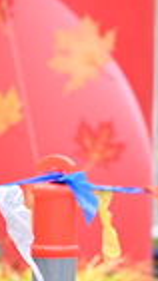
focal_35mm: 287
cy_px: 112
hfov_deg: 4.2
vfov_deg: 7.5
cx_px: 237
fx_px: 2144
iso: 1250
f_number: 2.8
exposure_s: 1/2000
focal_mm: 70
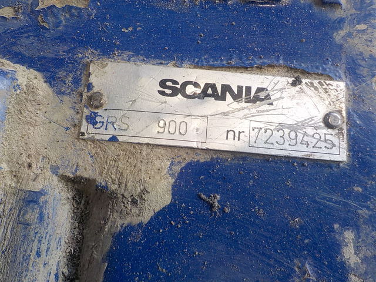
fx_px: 326
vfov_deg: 46.8
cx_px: 188
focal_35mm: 30
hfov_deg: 60.0
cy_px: 141
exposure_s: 1/80
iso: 125
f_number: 3.3
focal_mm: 4.1
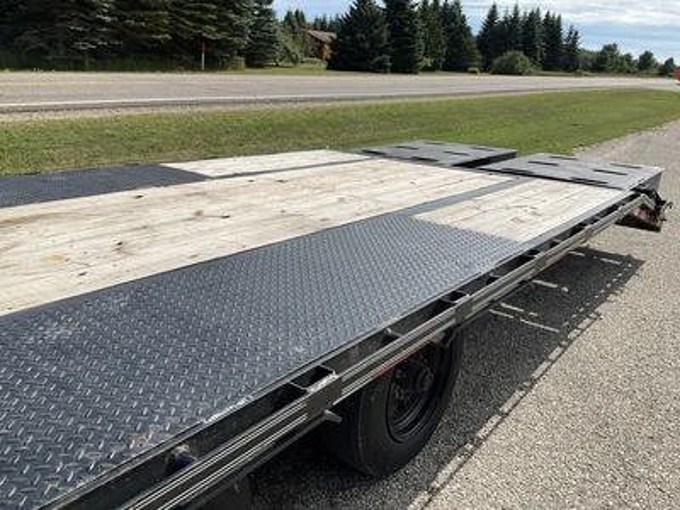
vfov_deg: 48.2
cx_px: 340
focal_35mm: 29
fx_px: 570
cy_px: 255
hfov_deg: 61.7
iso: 25
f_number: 1.8
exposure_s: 1/1984
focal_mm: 3
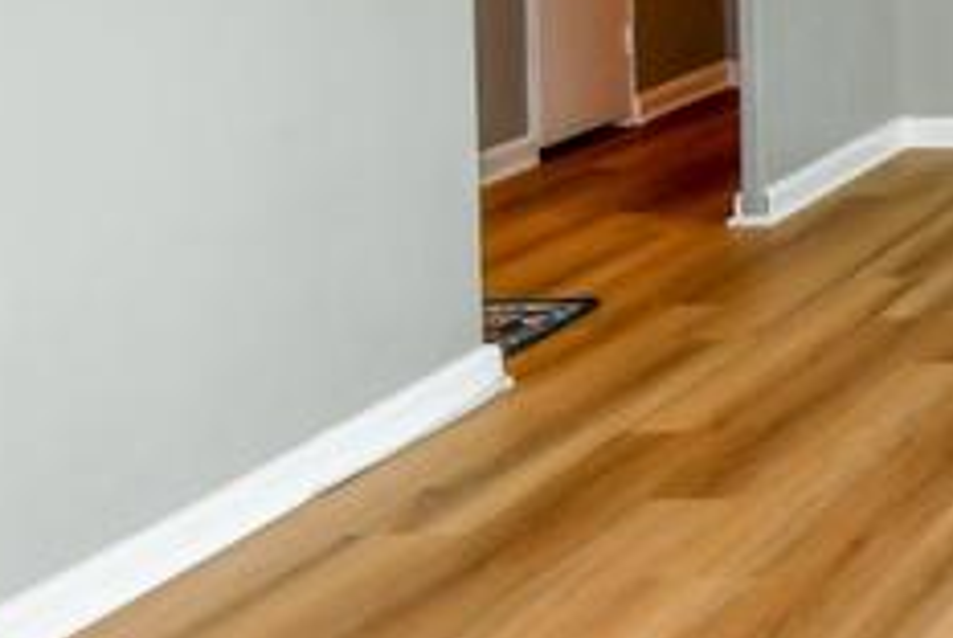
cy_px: 431
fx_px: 2094
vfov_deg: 17.3
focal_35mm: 79
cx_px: 1706
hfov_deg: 19.4
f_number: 4
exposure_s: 1/60
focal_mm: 12
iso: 200
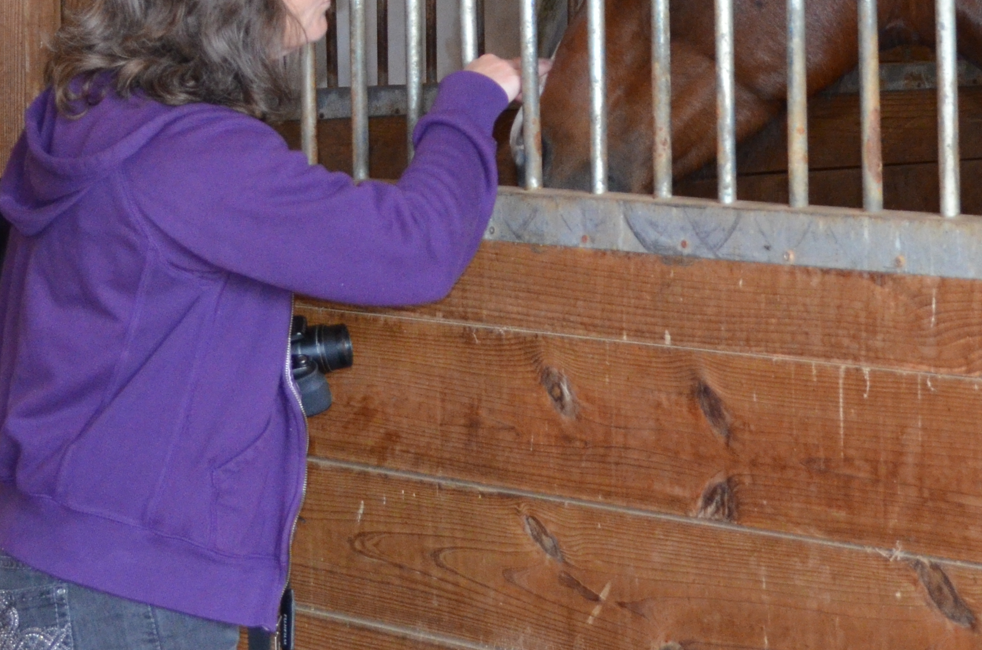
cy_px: -31
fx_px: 3538
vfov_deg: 10.4
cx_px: 748
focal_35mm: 130
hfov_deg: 15.7
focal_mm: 32
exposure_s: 1/60
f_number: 4.8
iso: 1250
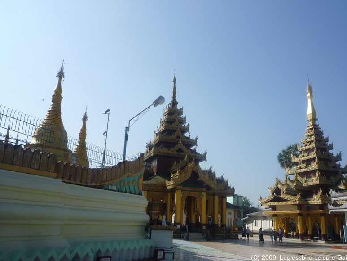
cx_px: 179
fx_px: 301
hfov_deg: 59.9
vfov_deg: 46.8
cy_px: 127
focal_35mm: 30
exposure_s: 1/800
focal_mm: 4.4
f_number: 5
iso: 100
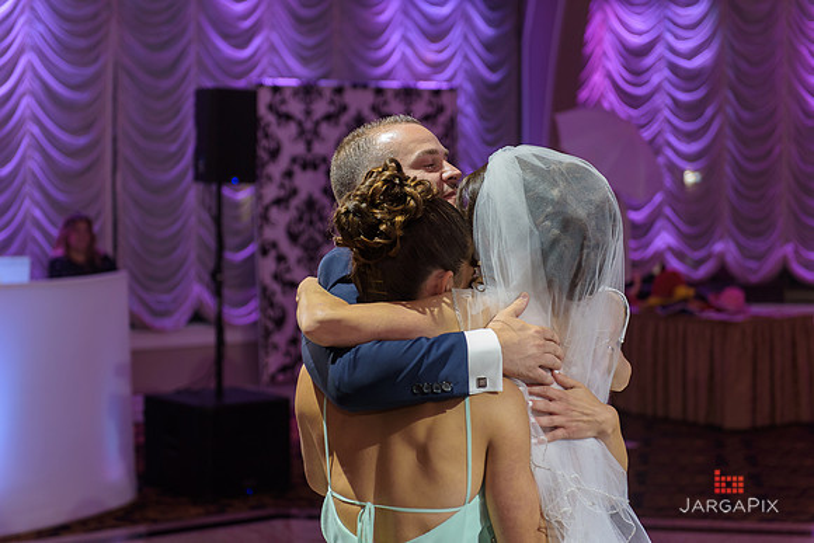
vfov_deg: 19.5
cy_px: 272
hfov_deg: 28.8
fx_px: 1583
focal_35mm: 70
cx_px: 407
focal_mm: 70
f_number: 3.2
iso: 640
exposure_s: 1/125
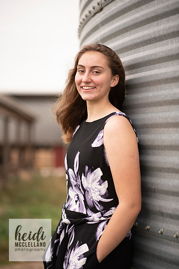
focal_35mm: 85
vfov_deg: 23.9
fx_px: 634
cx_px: 90
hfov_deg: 16.1
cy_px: 134
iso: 320
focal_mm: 85
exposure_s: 1/500
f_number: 1.8
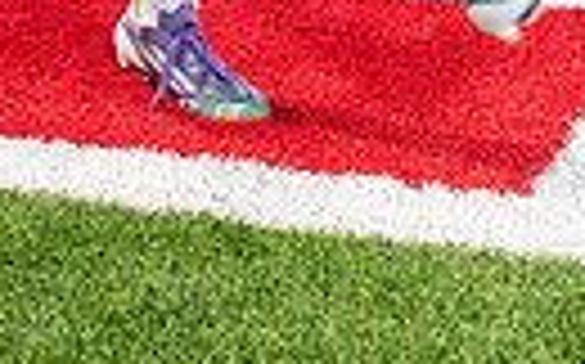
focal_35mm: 127
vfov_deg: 9.1
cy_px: -553
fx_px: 2023
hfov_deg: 16.4
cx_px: 225
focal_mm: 36
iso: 100
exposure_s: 1/400
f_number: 6.3
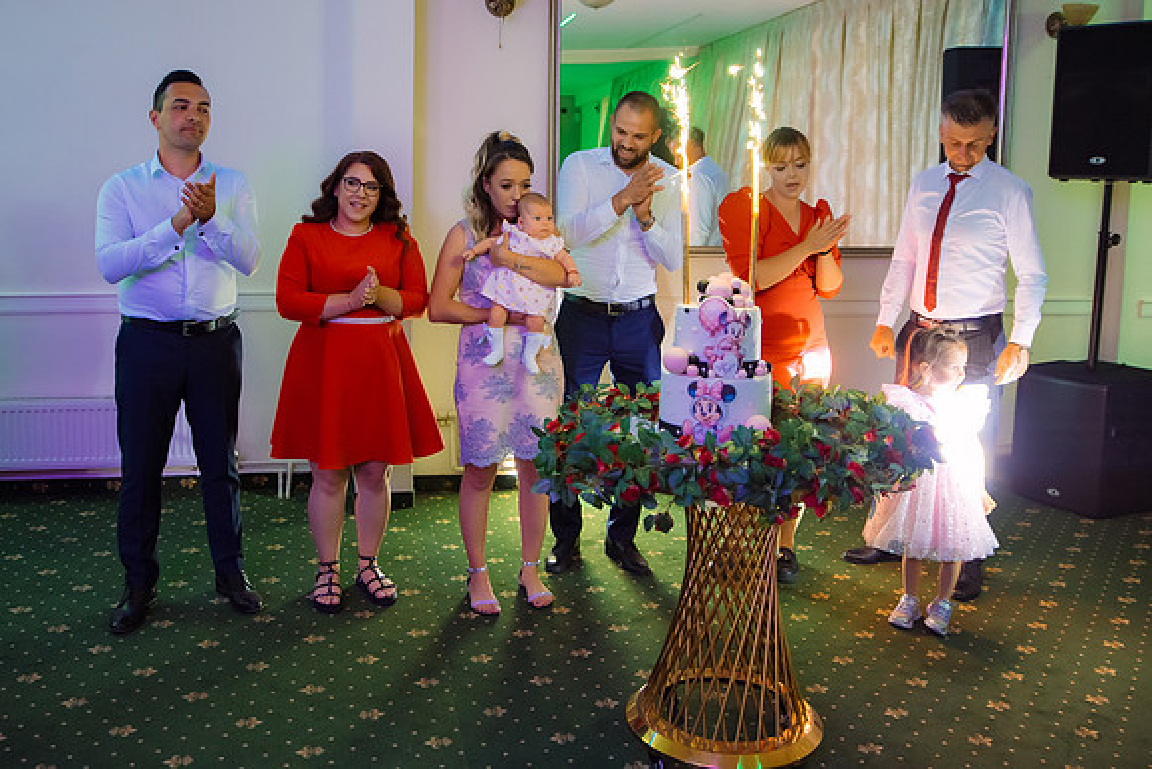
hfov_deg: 53.8
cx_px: 509
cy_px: 300
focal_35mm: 35
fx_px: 1131
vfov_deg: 37.4
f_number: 2.8
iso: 1000
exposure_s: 1/125
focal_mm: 29
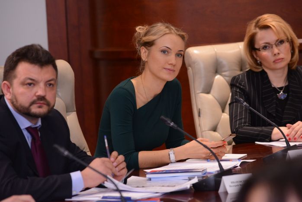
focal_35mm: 200
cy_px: 101
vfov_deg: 6.9
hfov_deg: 10.3
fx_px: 1678
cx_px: 151
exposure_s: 1/200
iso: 3200
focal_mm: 200
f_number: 6.3
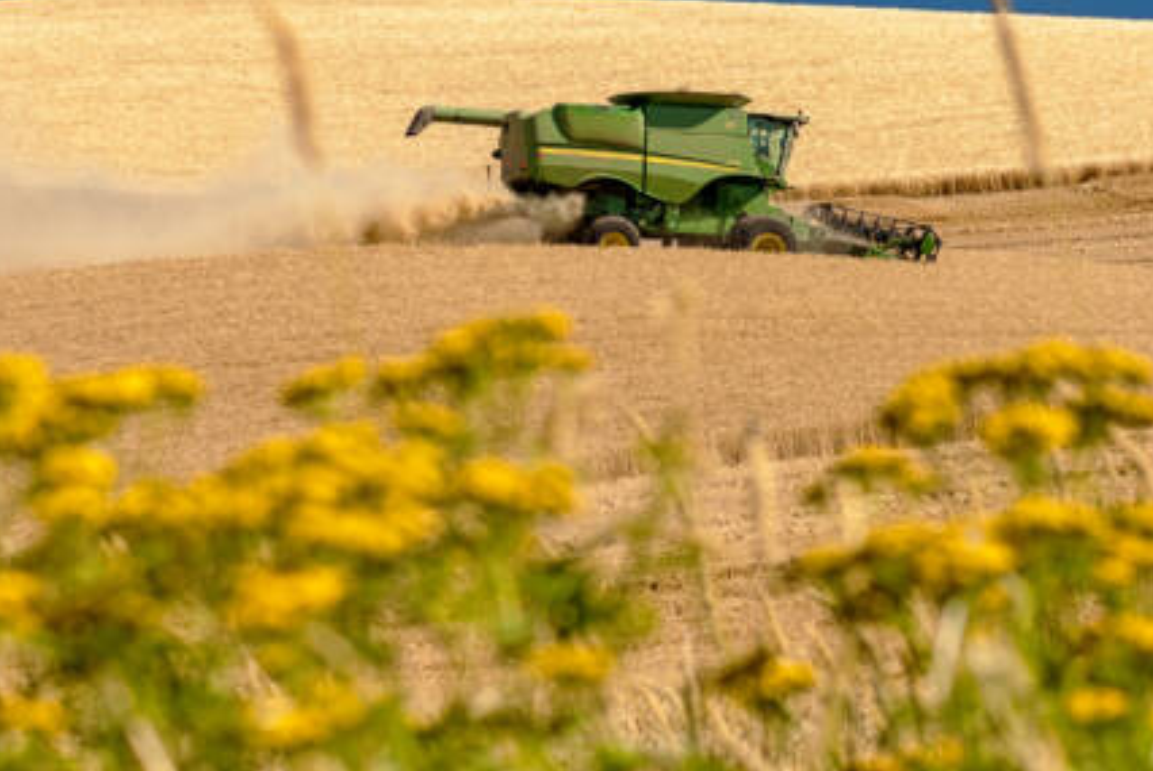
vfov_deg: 7.2
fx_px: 6148
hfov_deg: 10.7
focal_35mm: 192
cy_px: 249
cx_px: 747
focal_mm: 85
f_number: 8
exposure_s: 1/250
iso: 100
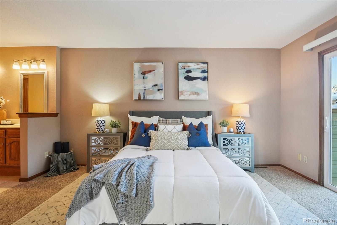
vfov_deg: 72.0
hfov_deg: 95.0
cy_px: 112
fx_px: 154
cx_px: 168
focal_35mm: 16
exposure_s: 1/30
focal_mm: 11
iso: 800
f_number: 8
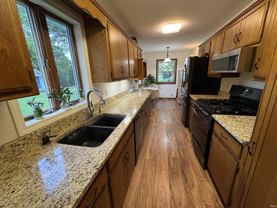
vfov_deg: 85.7
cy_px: 104
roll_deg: +1.9
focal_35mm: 14
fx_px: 112
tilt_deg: -16.1
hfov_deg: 102.1
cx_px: 138
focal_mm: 2.22
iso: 200
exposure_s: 1/60
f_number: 2.2
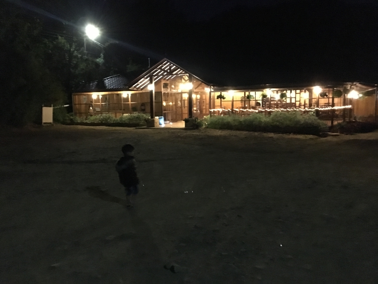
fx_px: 317
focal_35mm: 29
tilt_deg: -6.5
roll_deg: +1.6
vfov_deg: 48.2
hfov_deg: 61.7
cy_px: 142
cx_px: 189
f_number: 2.2
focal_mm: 4.15
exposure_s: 1/15
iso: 2000
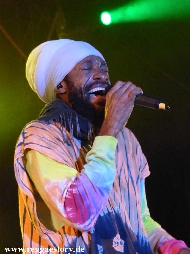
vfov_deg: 14.8
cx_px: 95
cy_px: 127
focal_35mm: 133
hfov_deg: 11.1
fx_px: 974
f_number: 2.8
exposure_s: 1/160
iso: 1600
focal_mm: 23.9
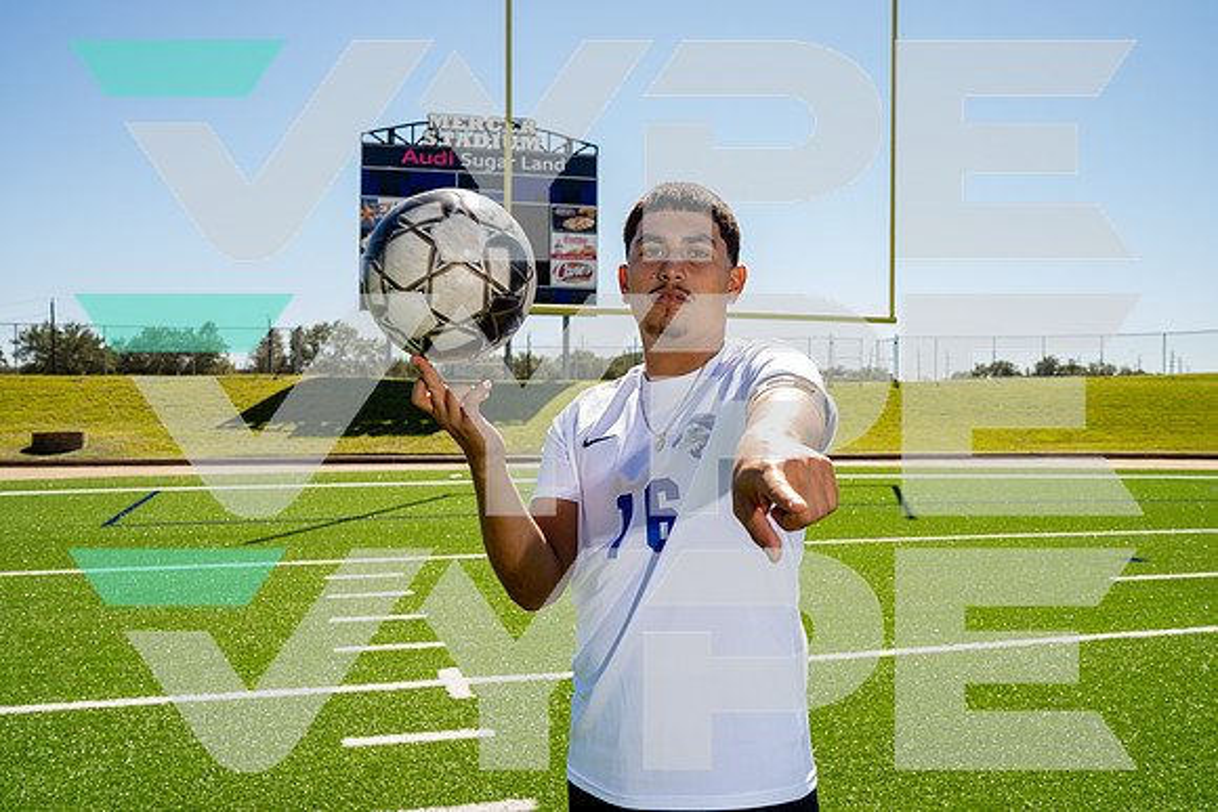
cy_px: 406
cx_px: 609
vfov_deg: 37.9
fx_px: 1184
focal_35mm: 35
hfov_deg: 54.4
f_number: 6.3
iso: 80
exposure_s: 1/200
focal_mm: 35
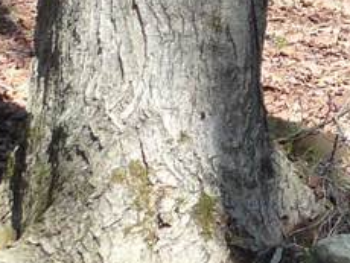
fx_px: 2024
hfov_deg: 8.8
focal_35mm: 200
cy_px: -213
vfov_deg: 7.2
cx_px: 902
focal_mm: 6
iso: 100
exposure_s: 1/160
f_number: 4
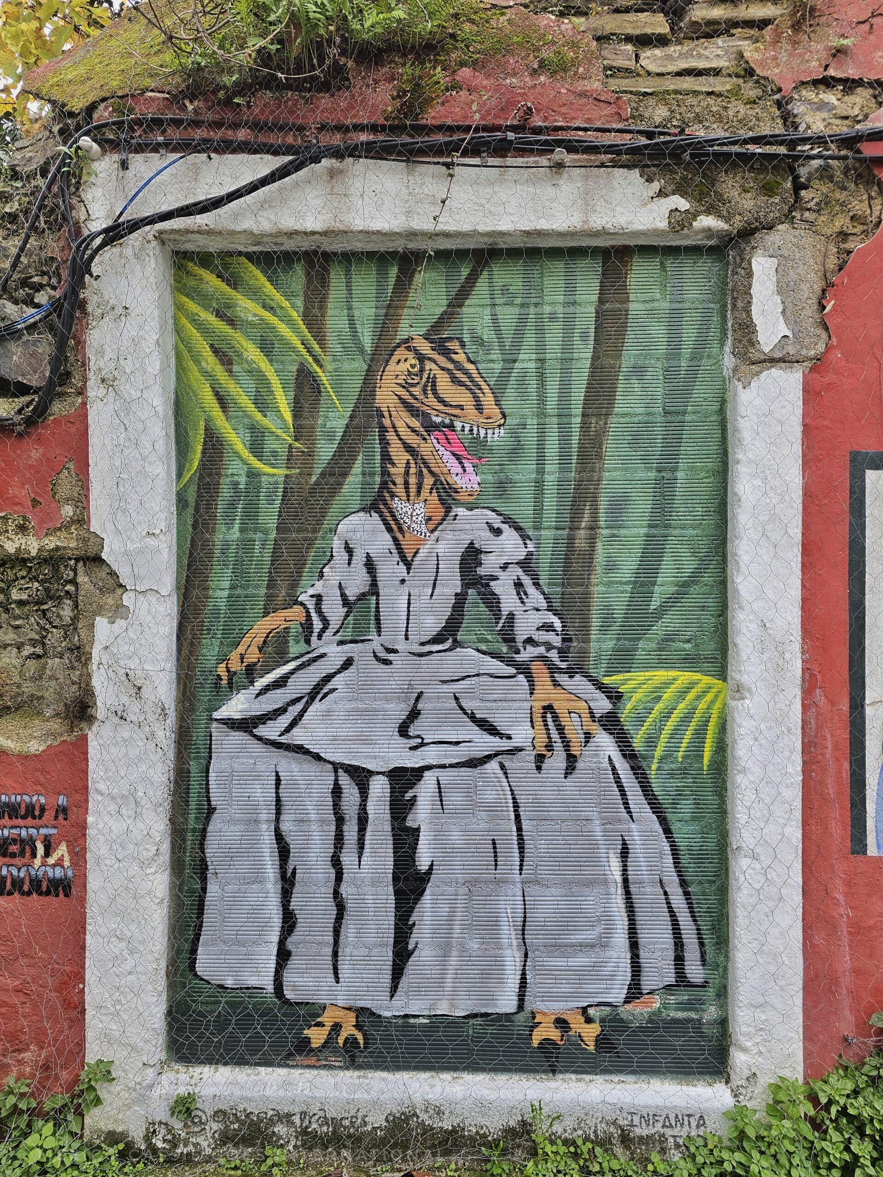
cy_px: 588
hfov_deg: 58.9
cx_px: 442
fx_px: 782
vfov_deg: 73.9
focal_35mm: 23
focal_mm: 6.3
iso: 25
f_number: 1.7
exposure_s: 1/100
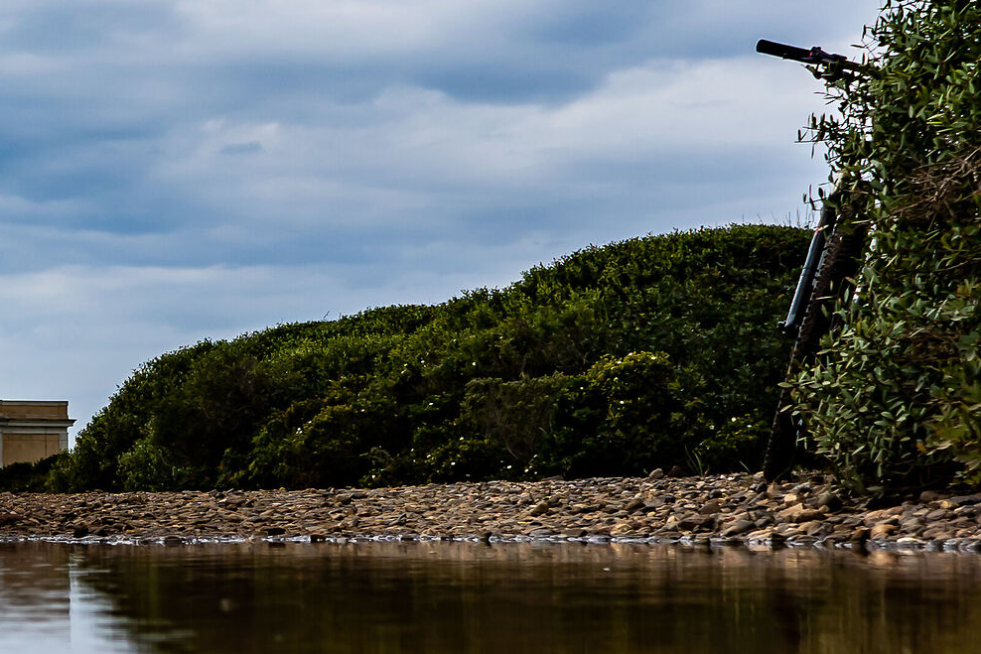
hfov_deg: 19.1
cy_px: 427
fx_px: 2780
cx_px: -141
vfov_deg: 13.4
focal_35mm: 102
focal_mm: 28
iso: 100
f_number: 5
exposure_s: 1/1000
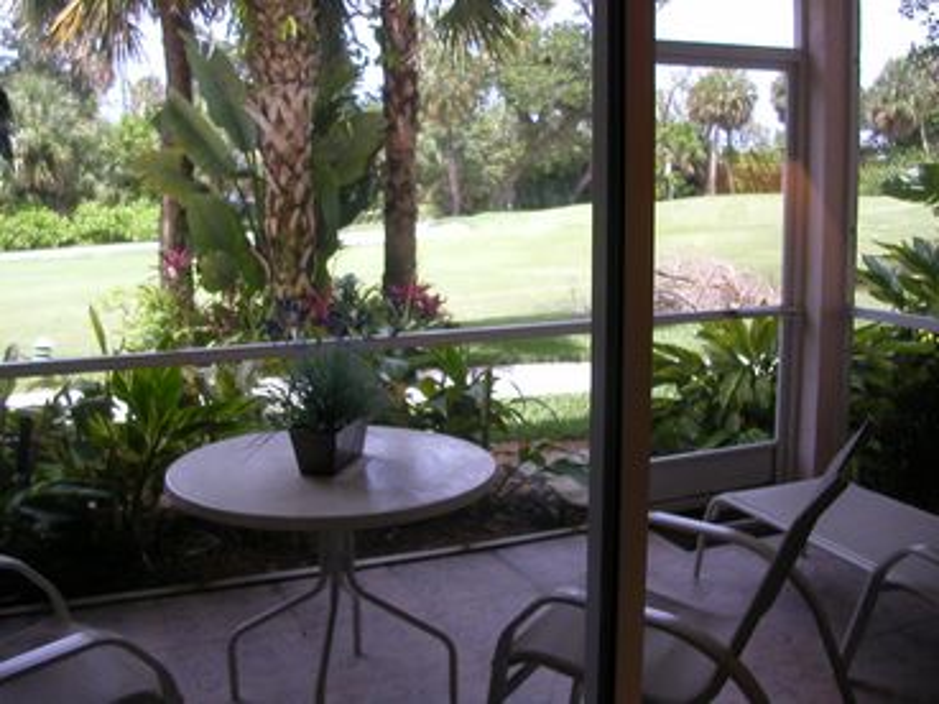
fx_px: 1004
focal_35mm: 37
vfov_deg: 38.7
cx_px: 470
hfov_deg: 50.1
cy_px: 352
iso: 100
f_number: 2.7
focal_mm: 5.6
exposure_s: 1/131
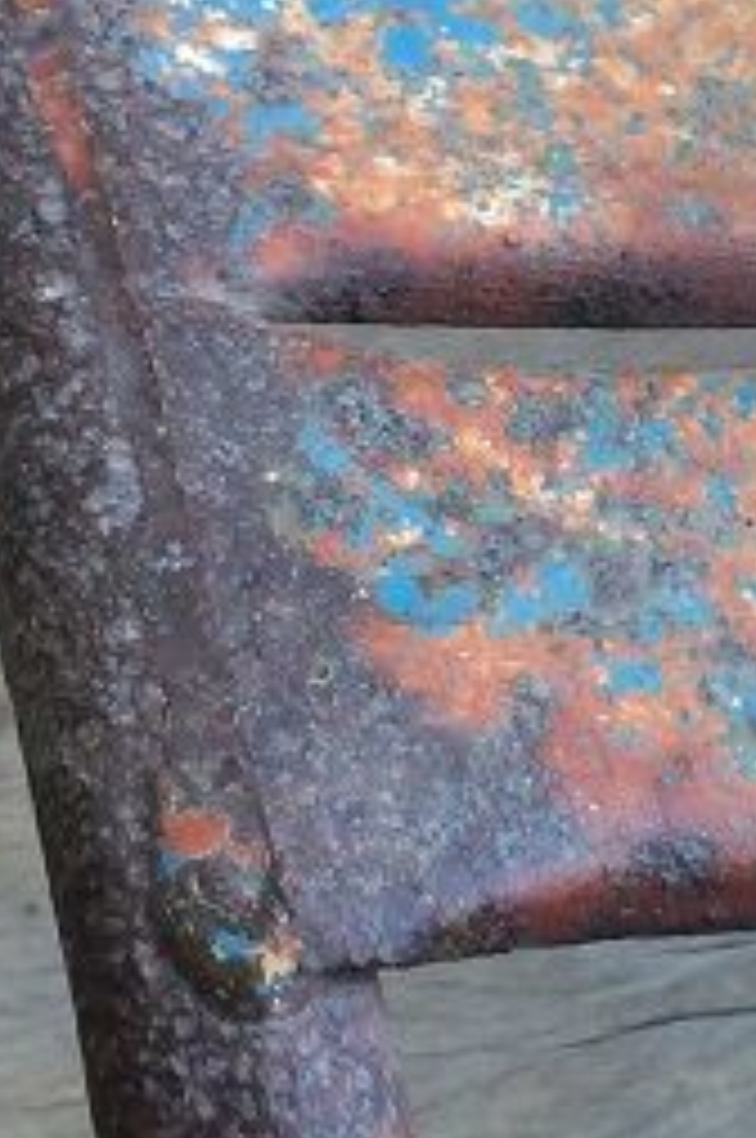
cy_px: 396
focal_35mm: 117
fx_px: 3695
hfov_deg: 11.3
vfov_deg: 17.5
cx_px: 1019
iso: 40
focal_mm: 4.15
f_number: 2.2
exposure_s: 1/33
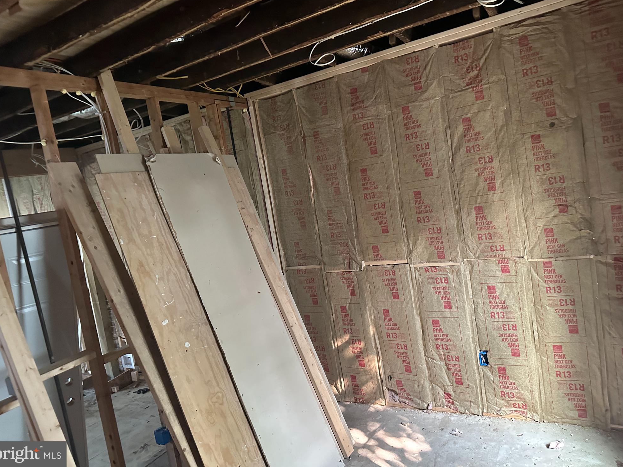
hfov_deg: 69.4
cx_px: 312
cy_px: 224
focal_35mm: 25
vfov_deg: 54.9
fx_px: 450
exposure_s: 1/55
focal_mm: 6.86
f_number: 1.78
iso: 1000
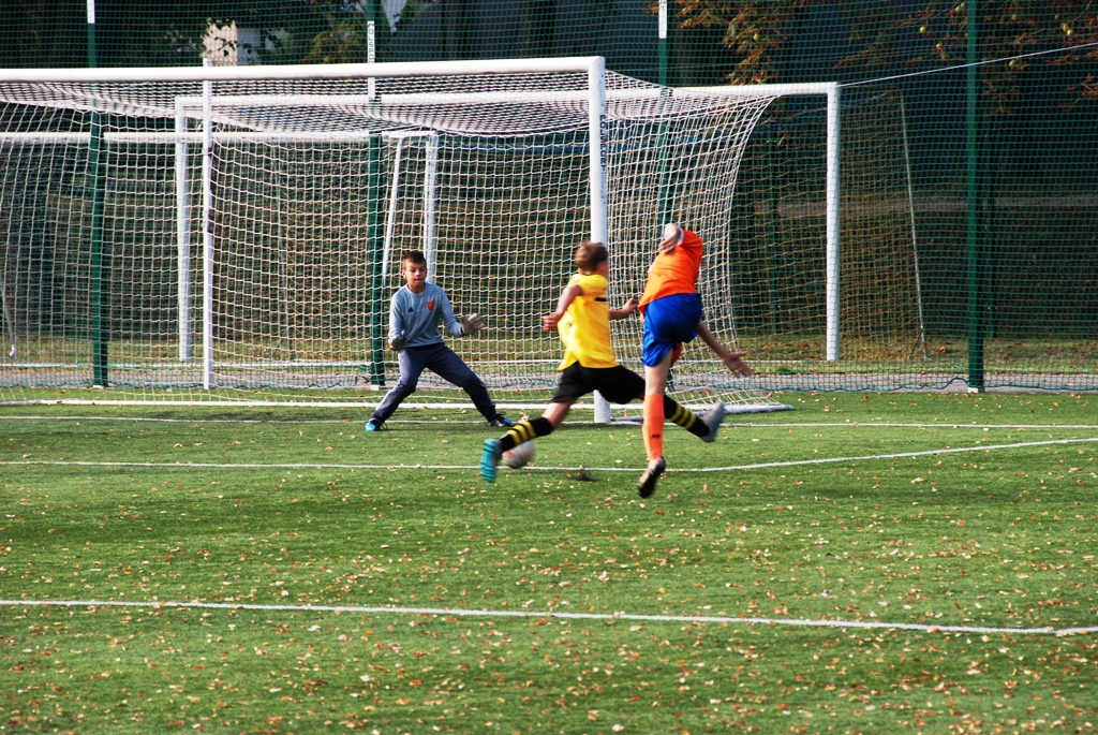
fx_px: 7785
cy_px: 368
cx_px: 549
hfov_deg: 8.1
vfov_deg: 5.4
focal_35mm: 255
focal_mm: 170
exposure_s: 1/200
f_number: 5.6
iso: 400
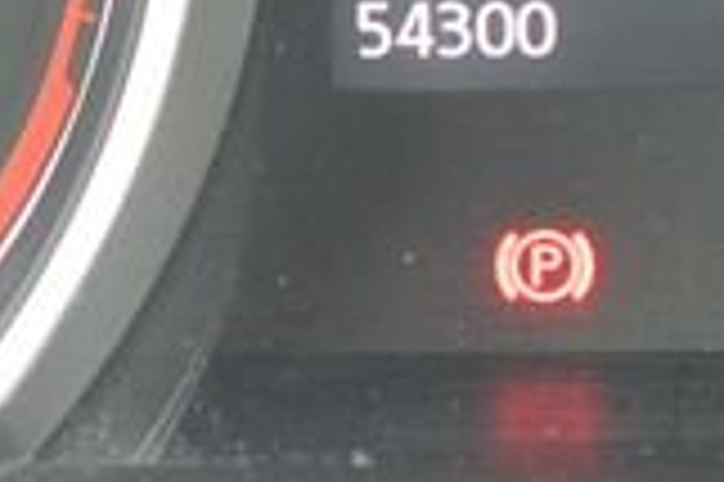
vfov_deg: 8.0
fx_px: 3456
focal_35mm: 172
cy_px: 119
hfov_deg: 11.8
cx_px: 711
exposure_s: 1/60
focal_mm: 10
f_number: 3.5
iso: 560
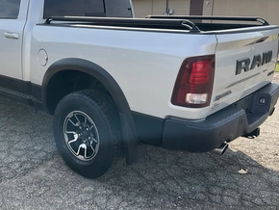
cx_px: 96
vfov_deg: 35.8
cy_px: 79
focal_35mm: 40
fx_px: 323
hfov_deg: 46.1
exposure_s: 1/978
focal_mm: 3
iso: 25
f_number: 1.8
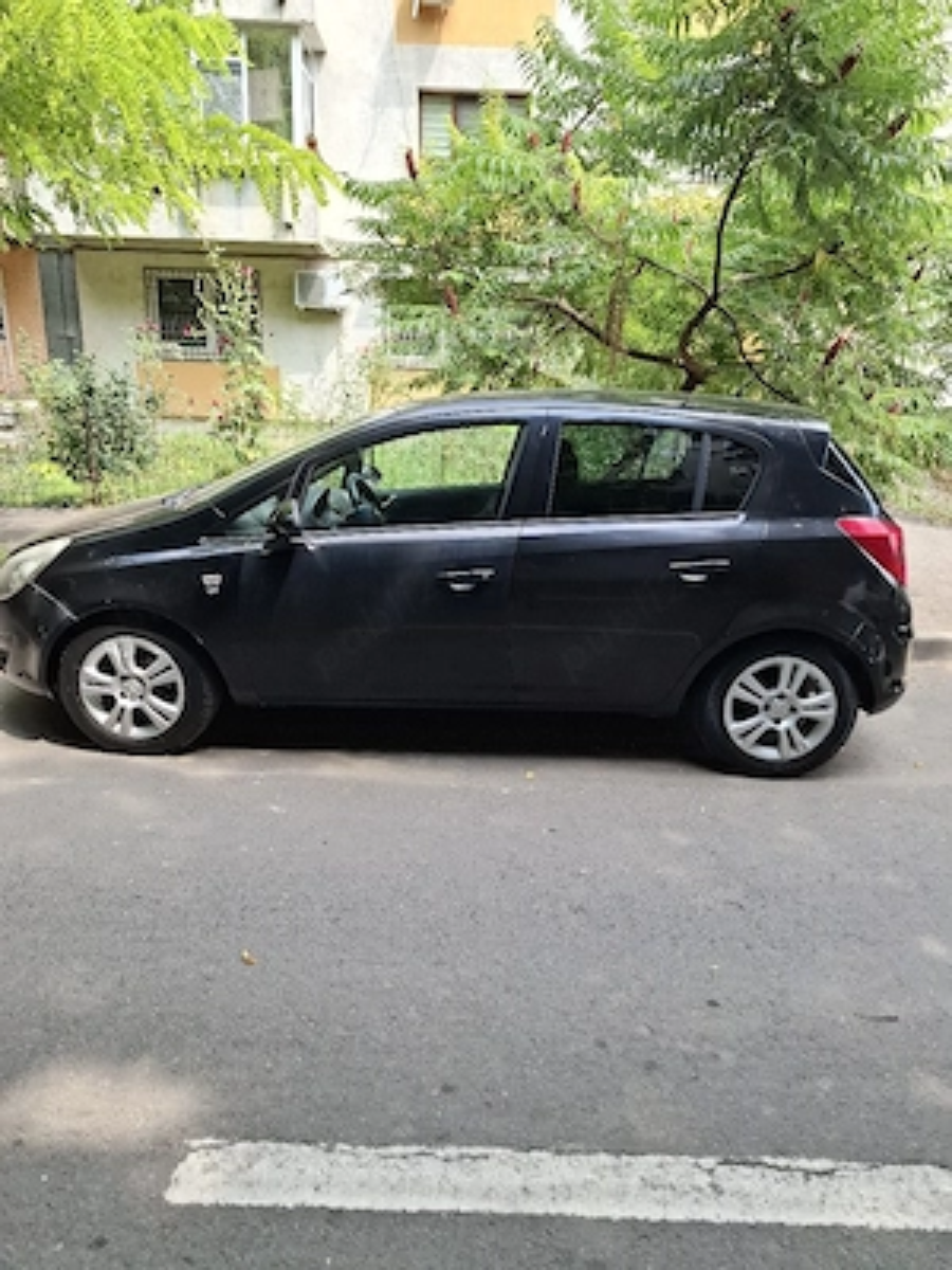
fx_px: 843
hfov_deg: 58.9
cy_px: 635
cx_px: 476
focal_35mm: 23
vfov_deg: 73.9
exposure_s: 1/476
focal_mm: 5.54
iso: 50
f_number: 1.8
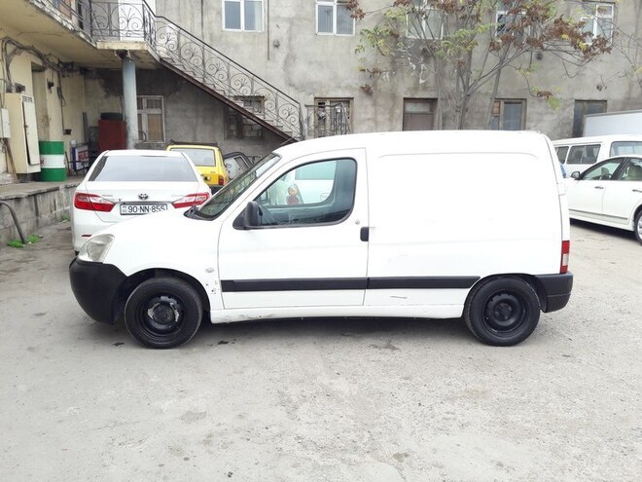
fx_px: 519
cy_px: 241
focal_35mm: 28
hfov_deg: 63.4
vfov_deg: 49.7
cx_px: 321
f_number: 1.9
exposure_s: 1/297
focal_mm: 3.7
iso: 40
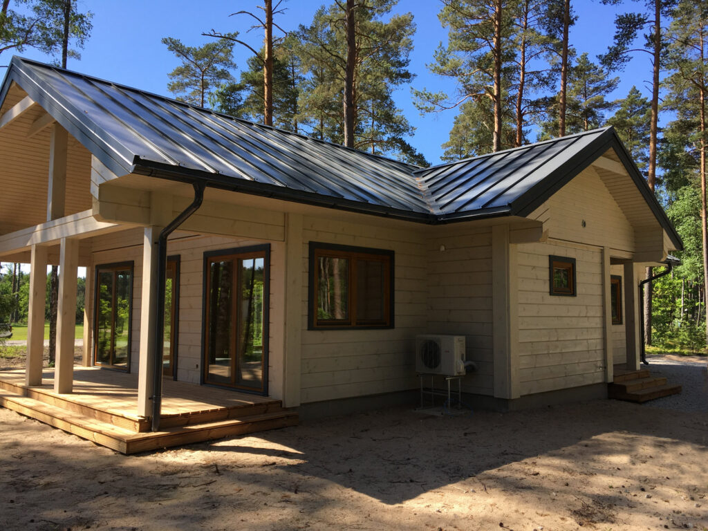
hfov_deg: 61.7
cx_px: 354
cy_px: 266
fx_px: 593
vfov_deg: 48.2
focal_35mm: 29
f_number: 2.2
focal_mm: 4.15
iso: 25
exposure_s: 1/657
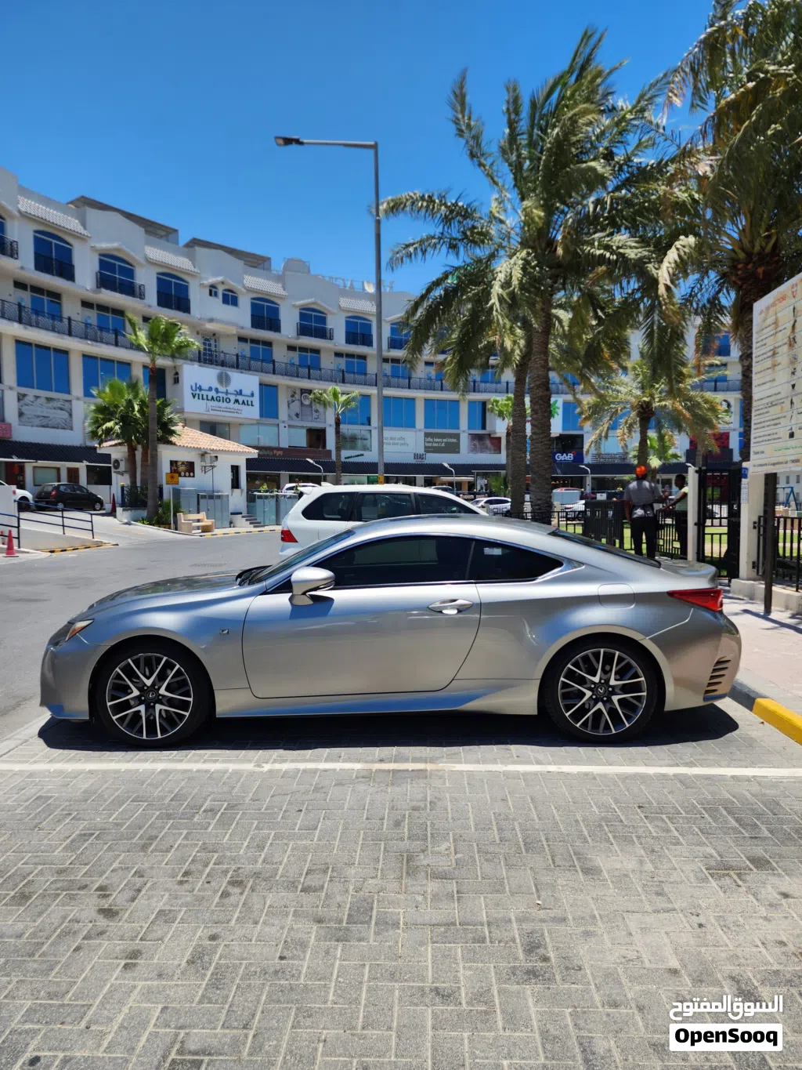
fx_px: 710
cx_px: 401
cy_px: 535
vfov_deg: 73.9
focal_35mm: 23
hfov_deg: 58.9
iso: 12
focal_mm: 6.4
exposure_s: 1/1167
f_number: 1.8
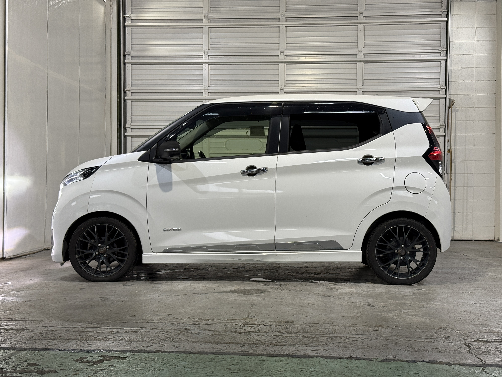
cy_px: 188
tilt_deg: -0.4
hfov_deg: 39.7
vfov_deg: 30.3
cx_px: 251
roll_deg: -0.3
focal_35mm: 48
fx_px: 696
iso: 64
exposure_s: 1/60
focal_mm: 6.76
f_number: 1.78
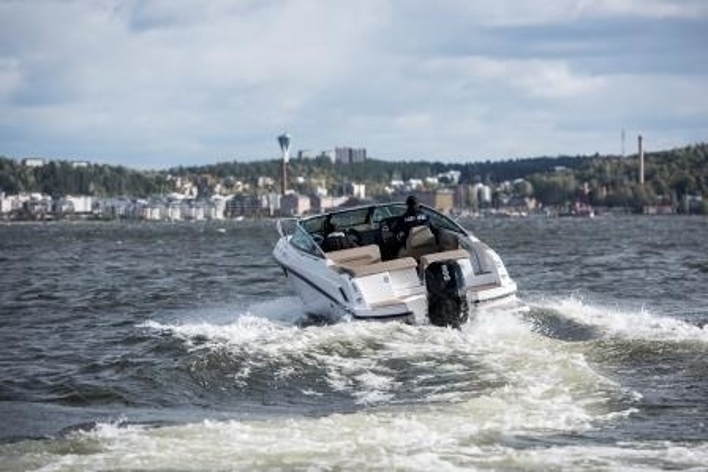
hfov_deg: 14.1
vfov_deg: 9.5
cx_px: 354
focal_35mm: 145
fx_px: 2852
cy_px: 236
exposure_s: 1/2500
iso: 160
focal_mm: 145
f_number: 4
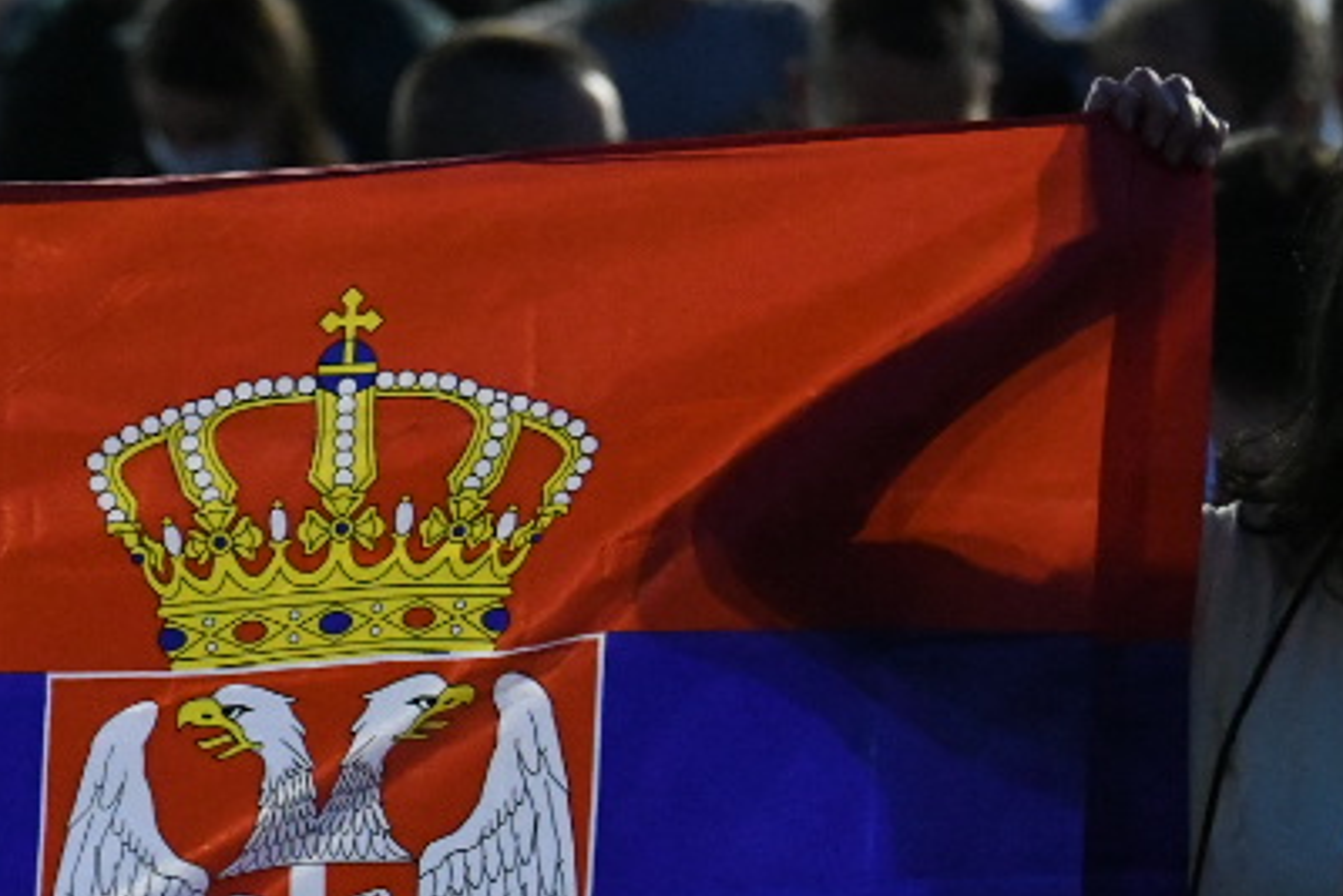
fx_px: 15412
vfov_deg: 3.3
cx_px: -37
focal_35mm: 413
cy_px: 490
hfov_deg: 5.0
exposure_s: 1/160
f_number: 3.5
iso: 8000
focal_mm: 102
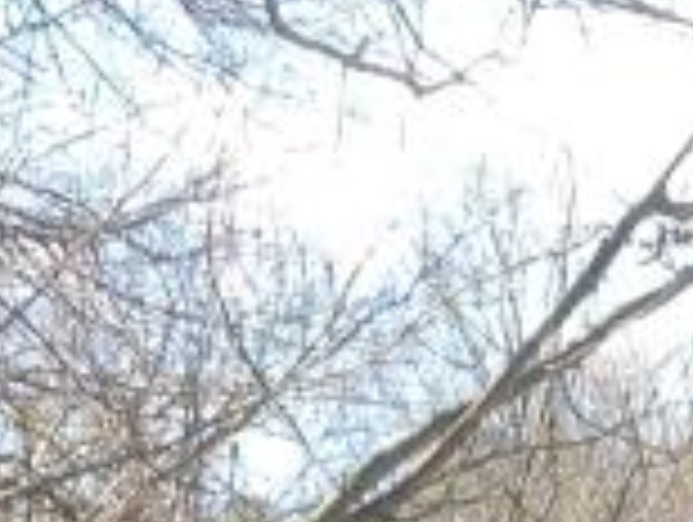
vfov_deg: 6.0
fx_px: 4652
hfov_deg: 8.5
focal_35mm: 232
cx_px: 608
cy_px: 1521
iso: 50
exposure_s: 1/275
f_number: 2.4
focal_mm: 4.28
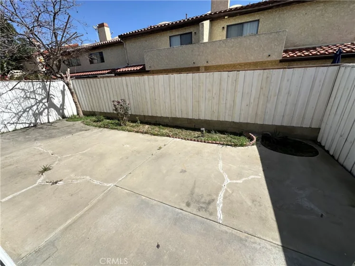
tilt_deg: -20.6
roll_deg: +2.7
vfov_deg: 85.7
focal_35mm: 14
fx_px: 144
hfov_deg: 102.1
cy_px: 133
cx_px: 178
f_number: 2.2
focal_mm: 2.22
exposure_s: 1/2882
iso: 50
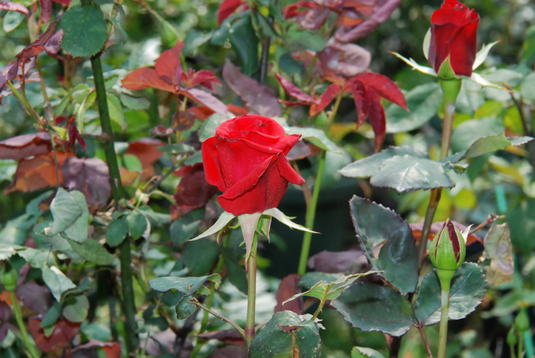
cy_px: 179
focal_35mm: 248
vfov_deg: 5.6
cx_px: 268
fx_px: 3684
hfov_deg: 8.3
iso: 800
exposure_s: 1/200
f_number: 16
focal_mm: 165
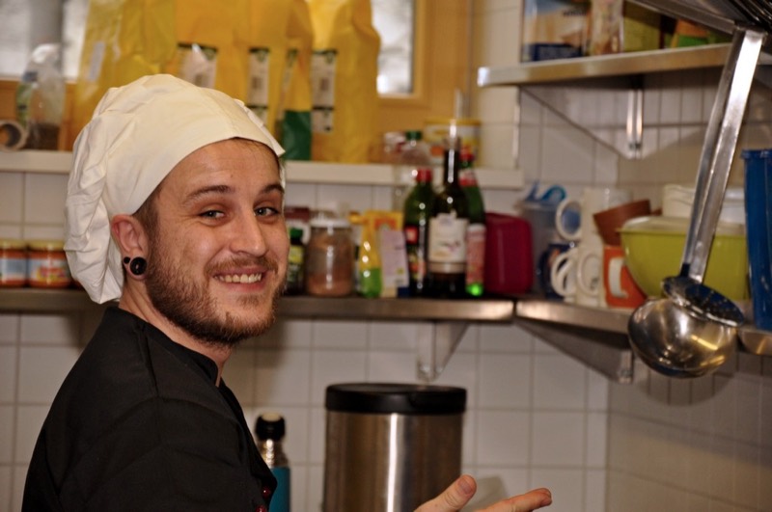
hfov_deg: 13.1
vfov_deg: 8.7
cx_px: 386
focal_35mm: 158
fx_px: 3373
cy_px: 256
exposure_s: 1/160
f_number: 5.6
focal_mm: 105
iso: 800
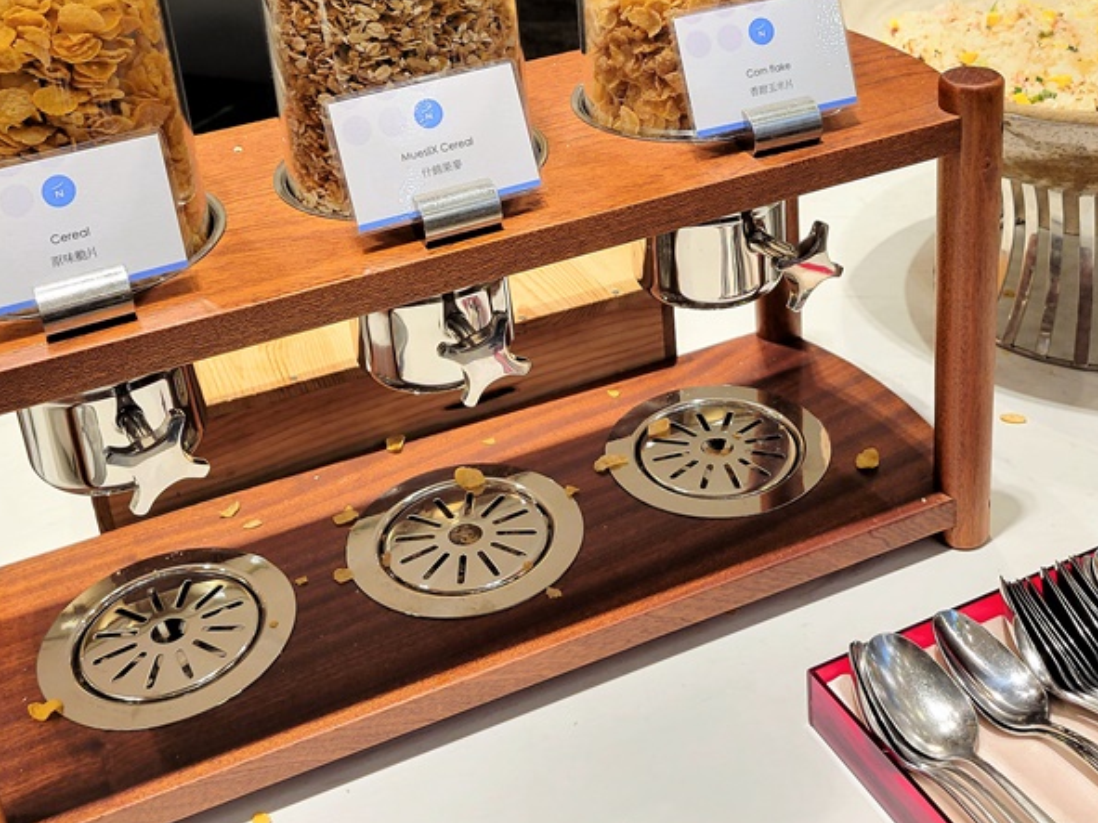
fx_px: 1395
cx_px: 526
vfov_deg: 31.8
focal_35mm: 44
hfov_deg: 42.9
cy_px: 143
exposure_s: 1/120
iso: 160
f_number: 1.8
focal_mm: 5.4
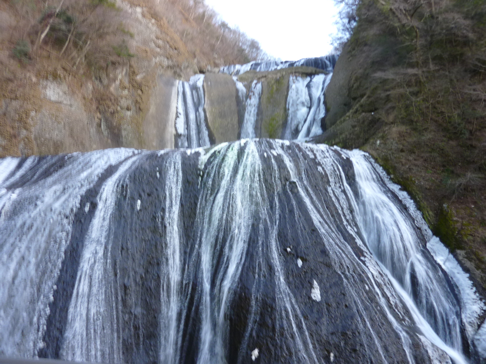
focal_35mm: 25
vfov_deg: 54.9
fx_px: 351
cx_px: 243
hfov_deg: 69.4
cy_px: 182
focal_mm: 4.1
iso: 125
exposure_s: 1/8
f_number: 3.3
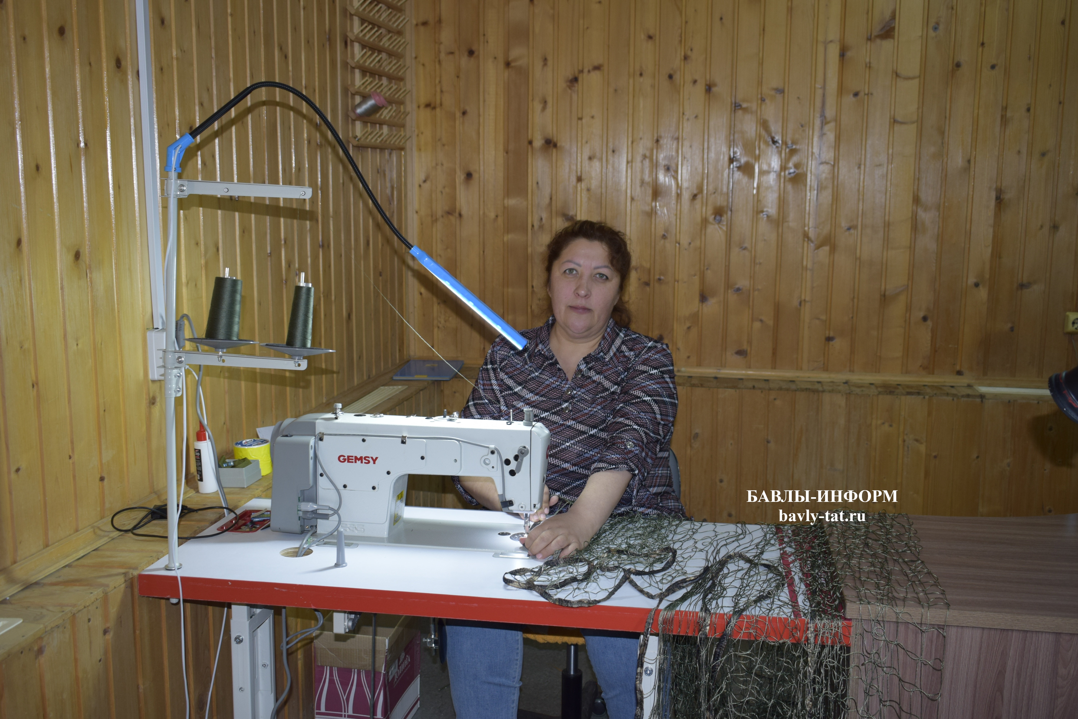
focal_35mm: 36
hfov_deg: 53.1
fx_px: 1078
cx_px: 539
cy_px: 360
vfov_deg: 36.9
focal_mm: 24
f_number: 3.8
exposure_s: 1/80
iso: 400
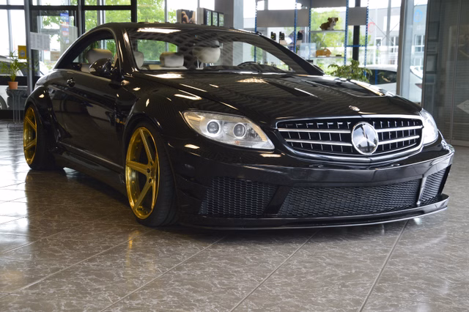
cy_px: 156
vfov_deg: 25.7
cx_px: 234
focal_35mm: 52
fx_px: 684
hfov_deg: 37.9
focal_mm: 35
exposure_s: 1/15
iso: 500
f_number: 6.3
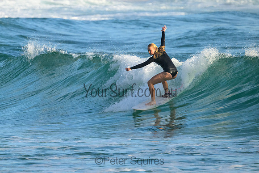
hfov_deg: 2.8
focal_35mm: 739
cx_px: 107
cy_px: 80
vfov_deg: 1.9
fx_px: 5320
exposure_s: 1/2000
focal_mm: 630
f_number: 11
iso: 2500
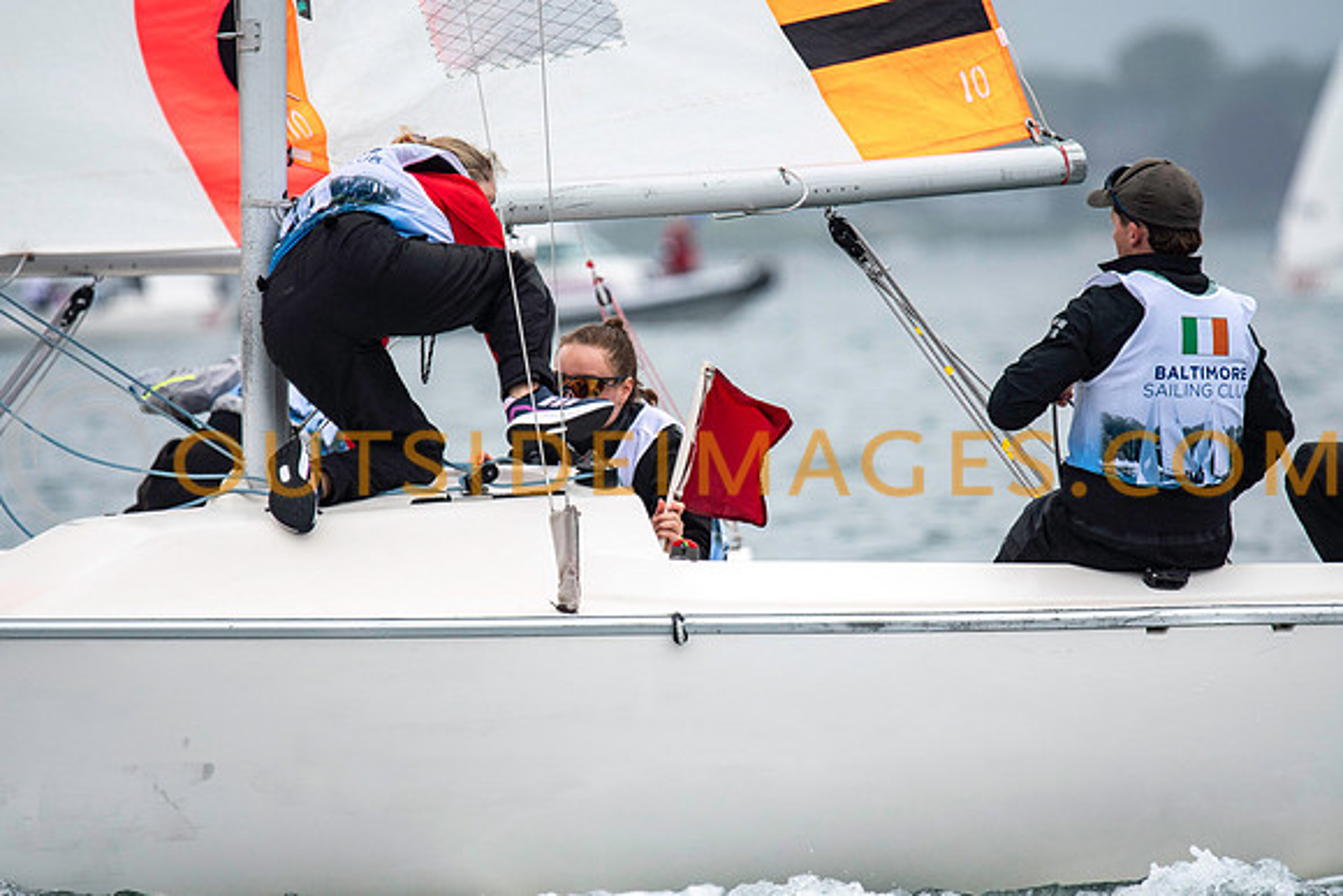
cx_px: 672
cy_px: 448
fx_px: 16791
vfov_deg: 3.1
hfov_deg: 4.6
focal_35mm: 450
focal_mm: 300
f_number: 4
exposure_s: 1/3200
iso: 250
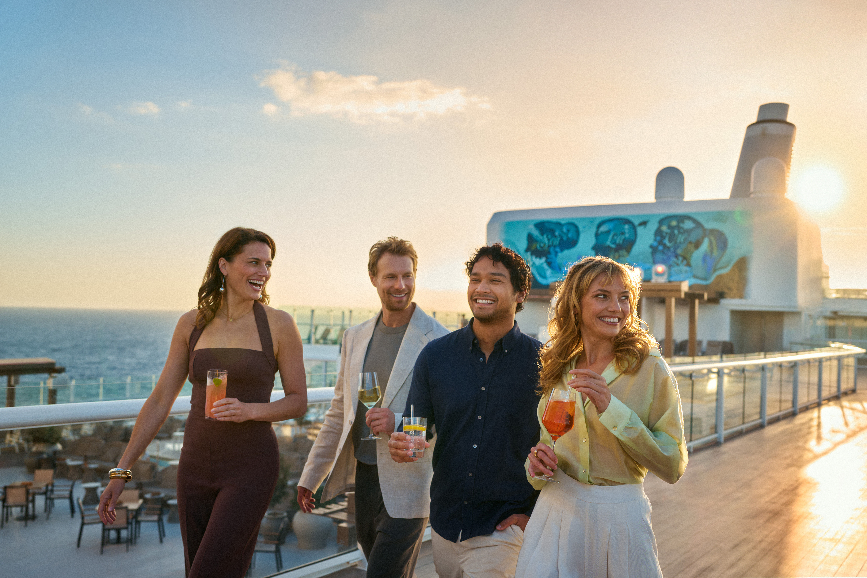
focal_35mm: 35
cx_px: 434
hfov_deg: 54.4
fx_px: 843
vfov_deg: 37.9
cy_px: 289
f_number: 3.5
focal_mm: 35
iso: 160
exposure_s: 1/640
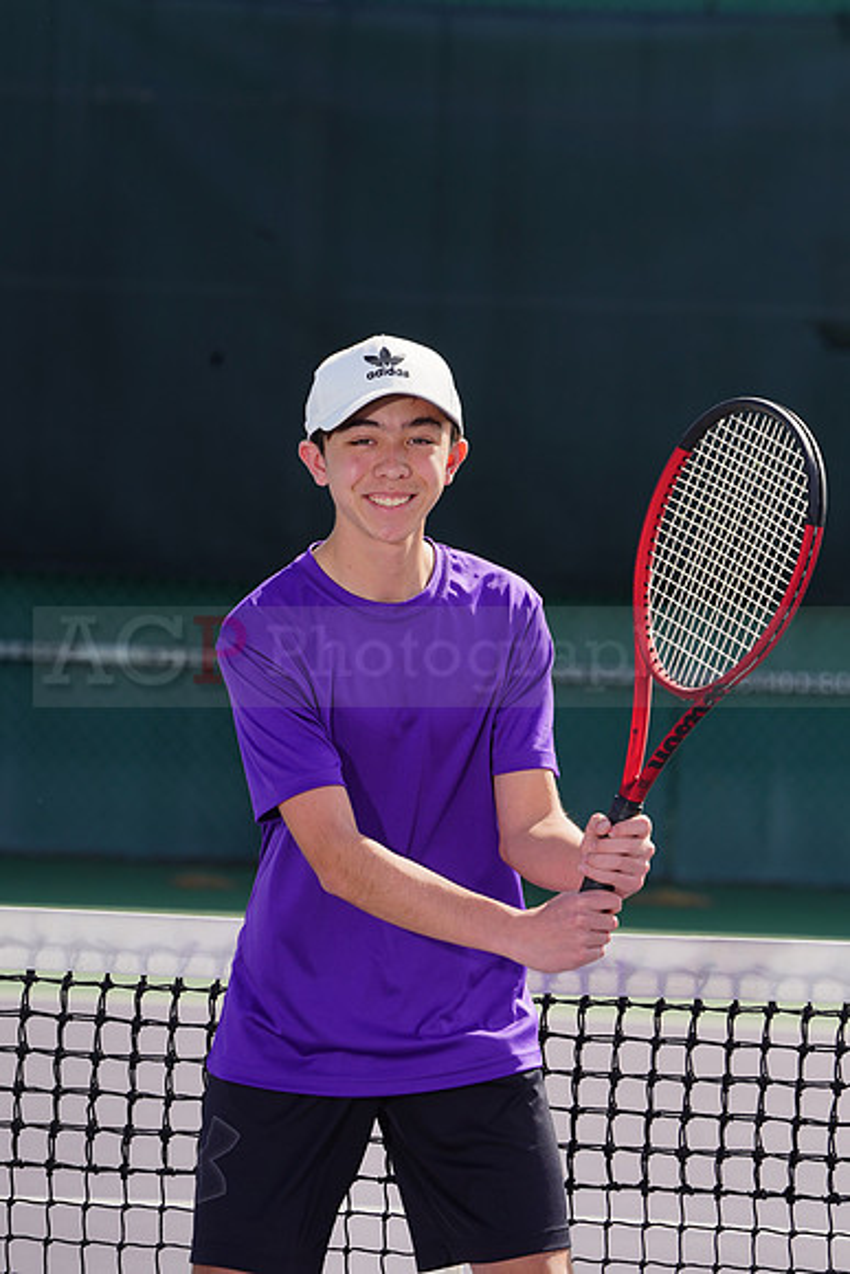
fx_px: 9485
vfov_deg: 7.7
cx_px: 425
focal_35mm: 268
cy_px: 637
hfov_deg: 5.1
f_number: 9
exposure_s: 1/200
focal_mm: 268
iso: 100
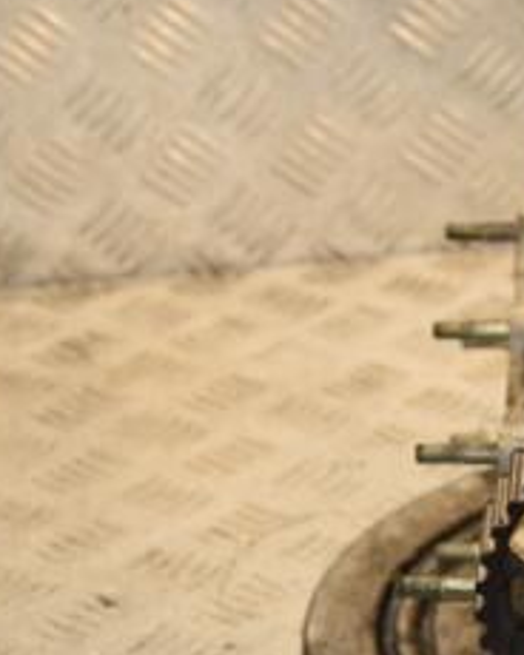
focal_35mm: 154
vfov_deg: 12.5
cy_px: 478
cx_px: 635
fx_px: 2985
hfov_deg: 9.9
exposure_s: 1/200
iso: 800
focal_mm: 42
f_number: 5
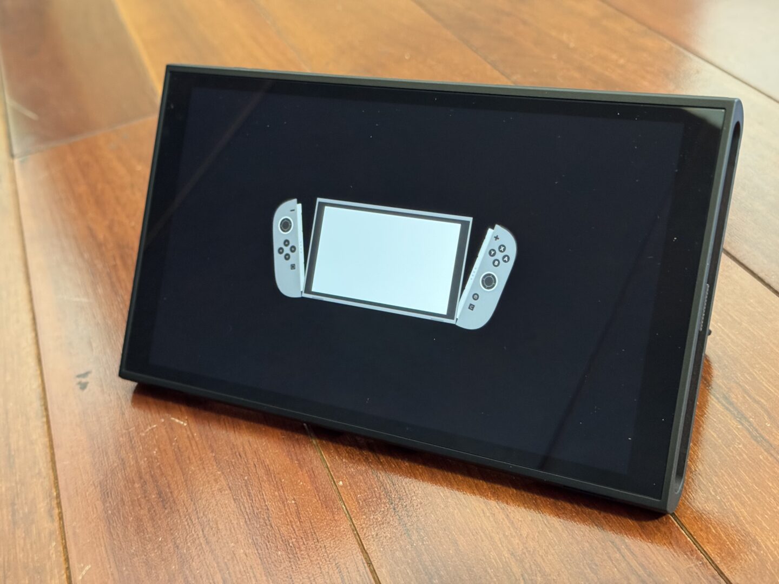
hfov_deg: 39.7
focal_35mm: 48
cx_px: 390
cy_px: 292
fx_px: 1080
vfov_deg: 30.3
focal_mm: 6.76
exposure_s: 1/30
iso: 500
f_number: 1.78
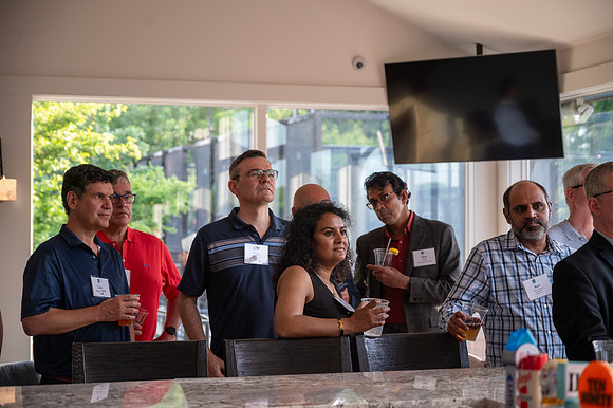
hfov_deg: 29.3
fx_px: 1174
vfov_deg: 19.7
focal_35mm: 69
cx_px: 306
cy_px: 204
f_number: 4
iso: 640
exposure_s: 1/320
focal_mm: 69
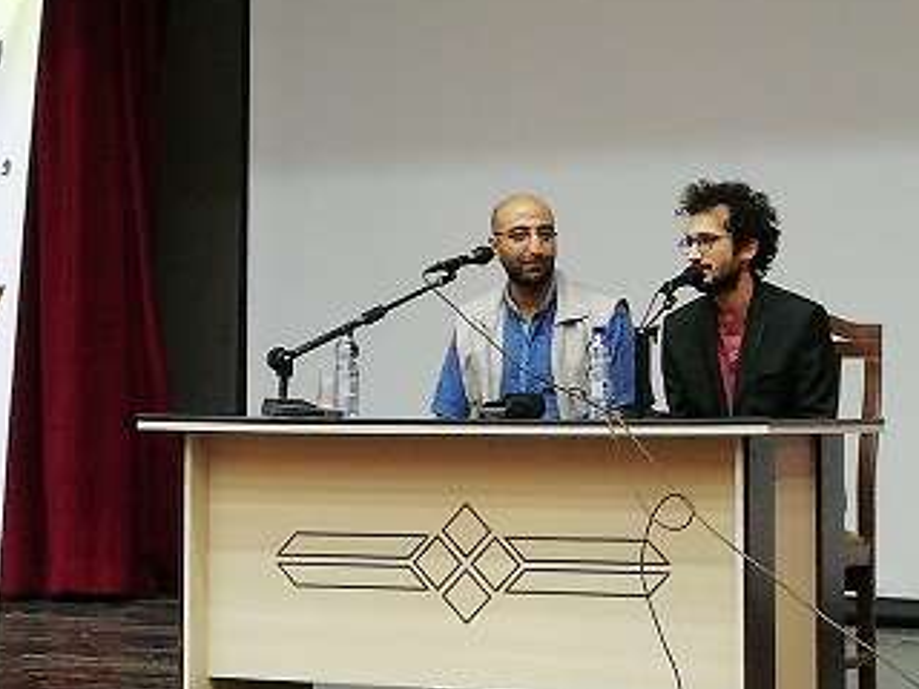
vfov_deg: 11.8
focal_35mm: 126
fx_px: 3345
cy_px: 324
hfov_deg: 15.6
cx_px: 350
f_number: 2.2
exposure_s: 1/20
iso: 500
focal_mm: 3.81
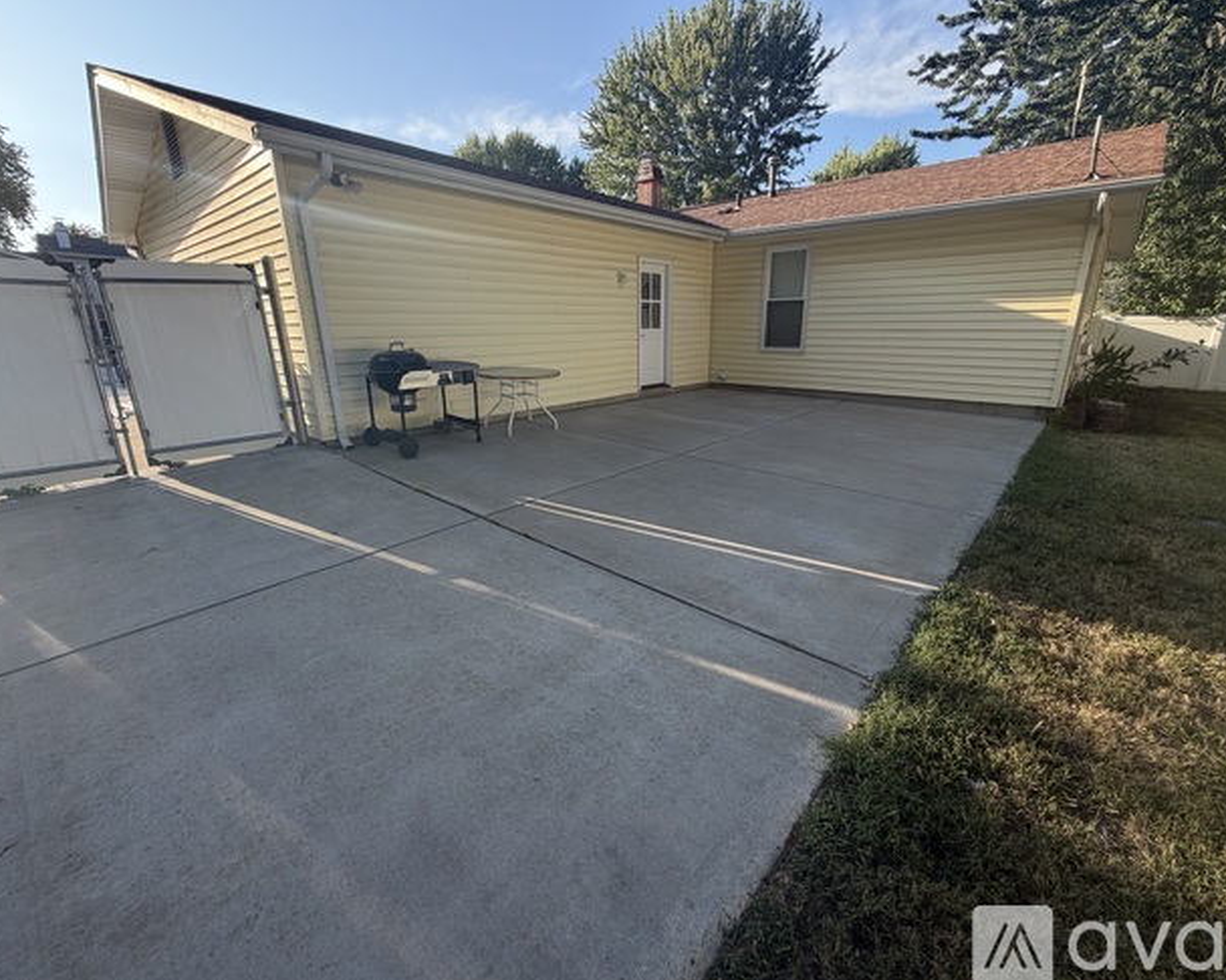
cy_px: 482
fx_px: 544
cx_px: 626
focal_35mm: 15
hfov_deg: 96.8
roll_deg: +0.7
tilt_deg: -16.4
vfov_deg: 84.0
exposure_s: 1/502
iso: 50
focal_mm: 2.22
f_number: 2.2
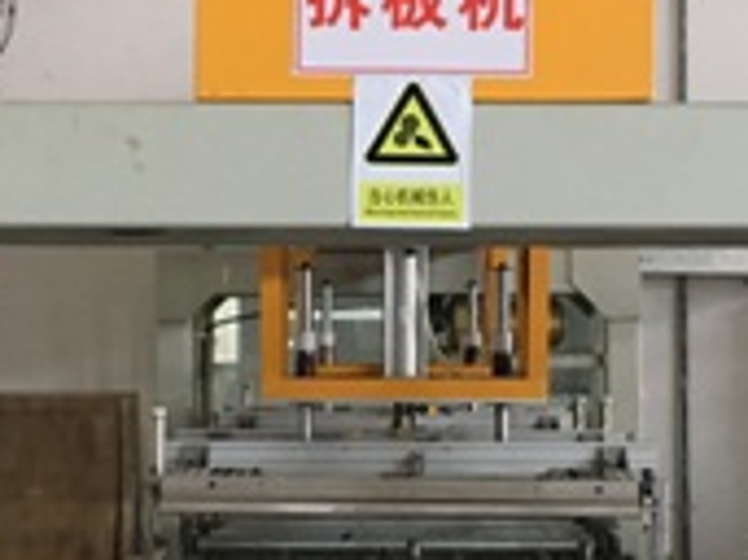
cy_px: 311
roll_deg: -0.5
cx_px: 394
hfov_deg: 28.6
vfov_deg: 21.6
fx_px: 1468
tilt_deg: +2.4
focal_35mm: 68
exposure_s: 1/10
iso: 80
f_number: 2.2
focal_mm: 4.15
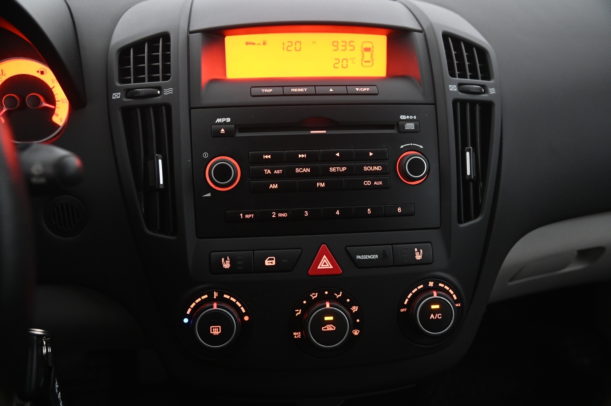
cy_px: 203
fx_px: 577
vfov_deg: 38.8
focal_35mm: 34
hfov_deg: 55.8
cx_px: 306
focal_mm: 34
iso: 2000
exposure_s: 1/15
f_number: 4
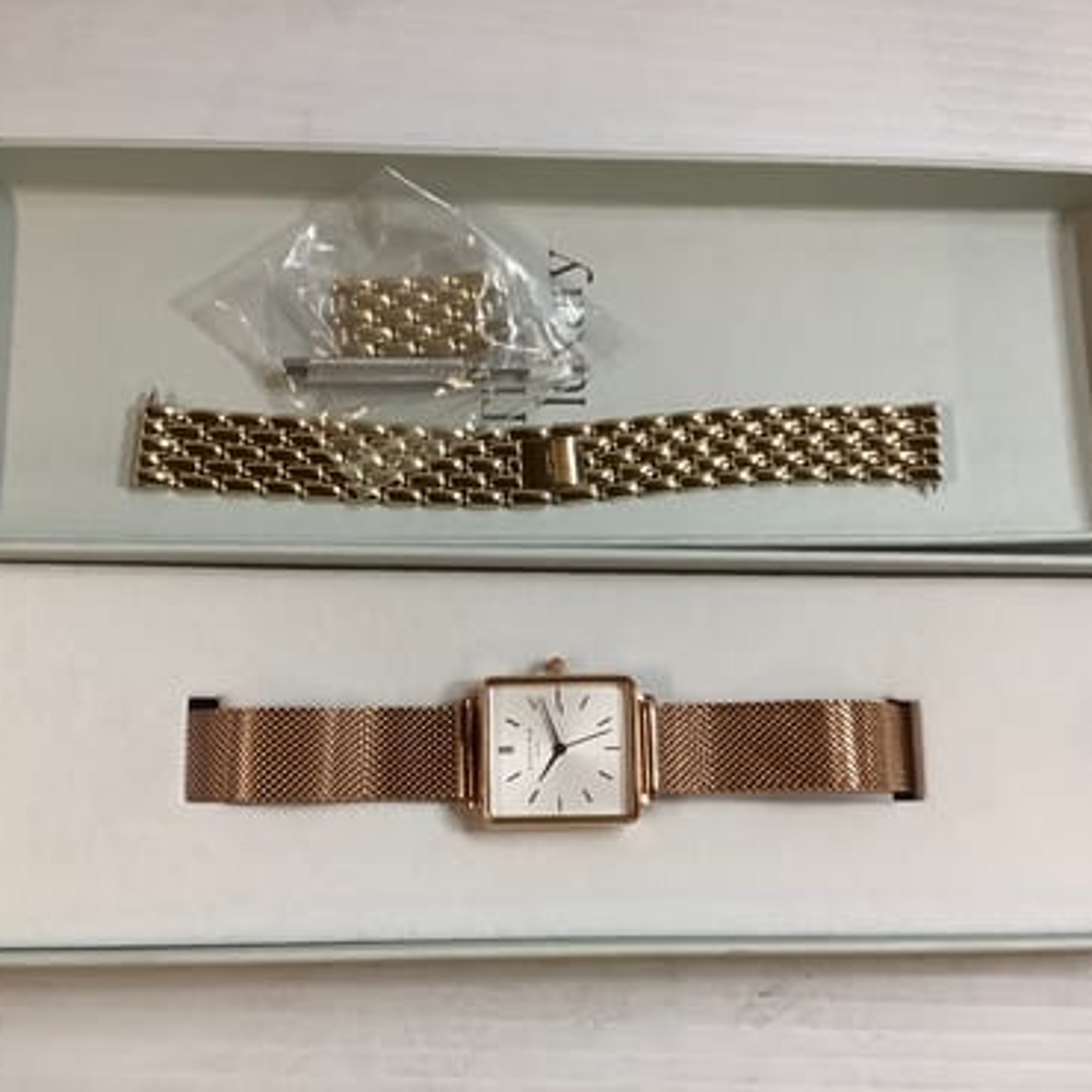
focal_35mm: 37
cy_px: 545
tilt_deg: -77.6
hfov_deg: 44.9
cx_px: 528
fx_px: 1321
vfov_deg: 44.9
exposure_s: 1/50
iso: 100
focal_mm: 3.3
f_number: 2.4
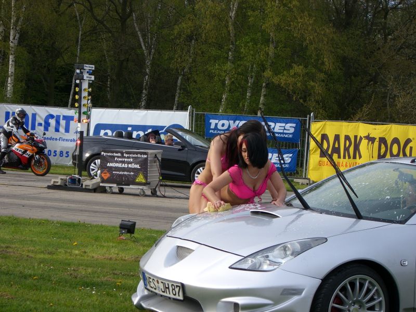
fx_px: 1370
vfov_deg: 13.0
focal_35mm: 114
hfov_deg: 17.3
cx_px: 208
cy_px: 156
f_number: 5.2
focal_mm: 18.6
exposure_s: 1/200
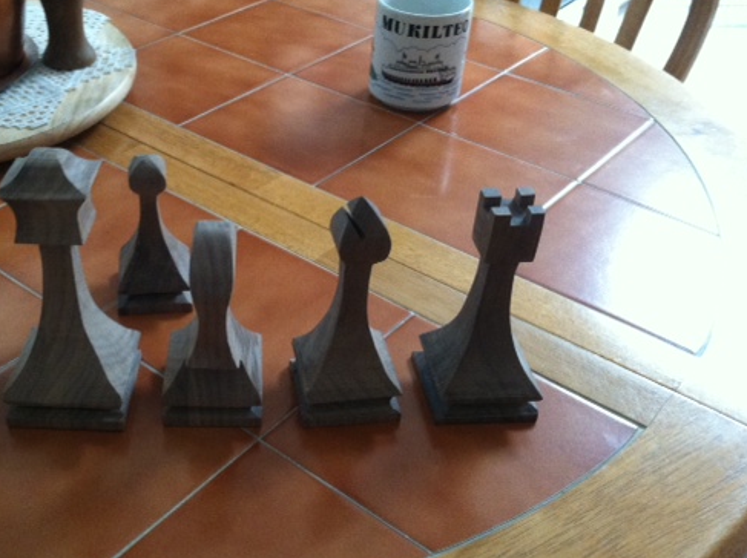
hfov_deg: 40.9
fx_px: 991
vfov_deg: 31.4
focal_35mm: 46
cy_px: 258
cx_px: 265
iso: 320
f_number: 2.8
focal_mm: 3.85
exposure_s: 1/15
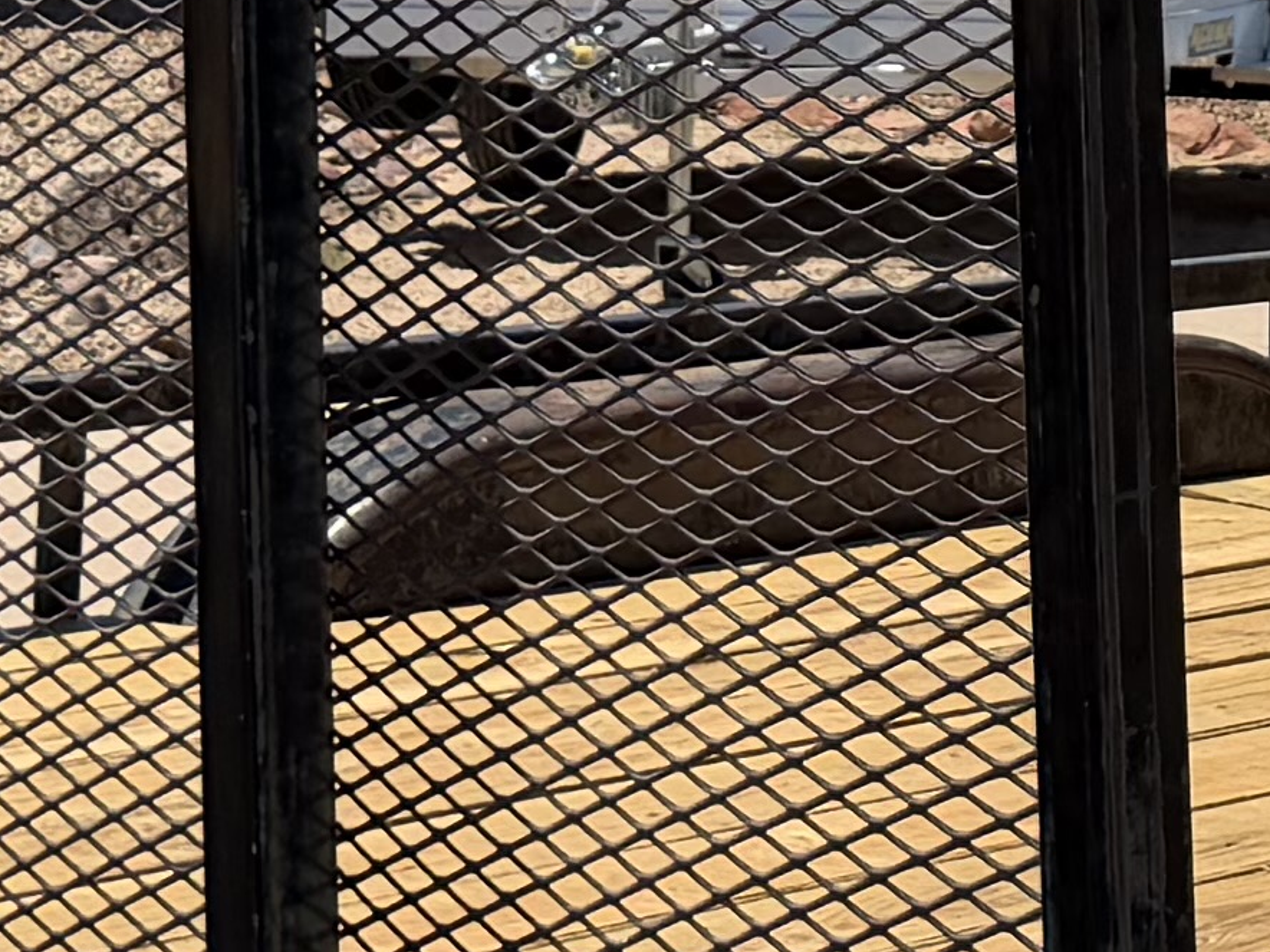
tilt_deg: +4.3
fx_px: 5687
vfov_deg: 9.2
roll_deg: -1.0
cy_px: -599
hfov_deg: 12.6
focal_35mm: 155
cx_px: 1343
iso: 80
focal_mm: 6.76
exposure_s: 1/6173
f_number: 1.78
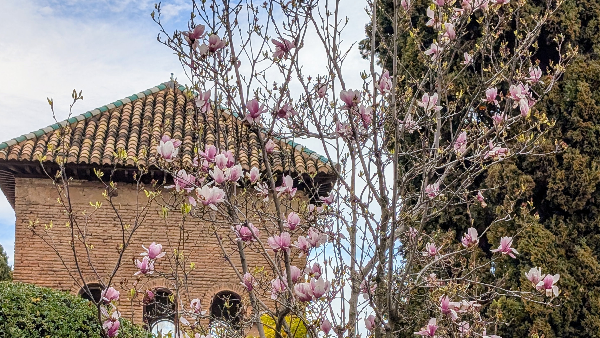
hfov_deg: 28.2
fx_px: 1193
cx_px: 288
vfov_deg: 15.9
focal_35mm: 75
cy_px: 310
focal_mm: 6.9
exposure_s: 1/716
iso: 22
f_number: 1.68
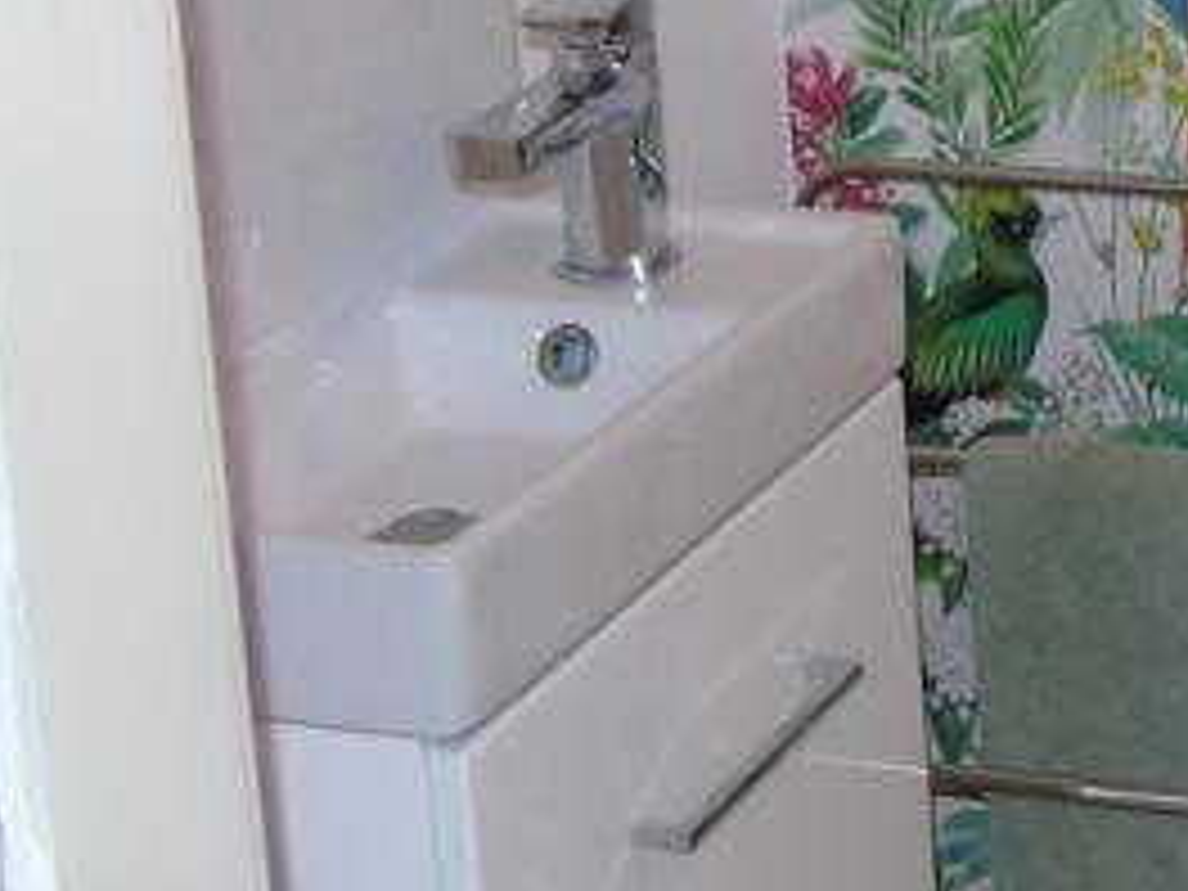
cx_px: 1710
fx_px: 3329
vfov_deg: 14.5
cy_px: -328
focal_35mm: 97
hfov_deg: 18.3
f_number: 3.4
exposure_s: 1/30
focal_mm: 4.4
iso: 200
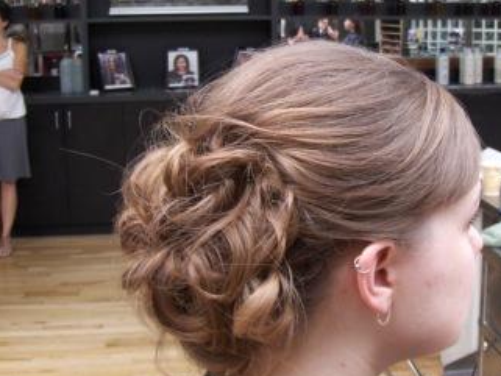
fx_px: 825
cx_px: 320
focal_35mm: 57
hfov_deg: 33.6
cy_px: 134
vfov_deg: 25.6
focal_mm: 6.5
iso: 200
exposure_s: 1/80.8
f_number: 3.5
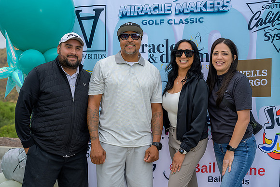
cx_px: 140
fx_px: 397
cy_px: 94
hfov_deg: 38.9
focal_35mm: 51
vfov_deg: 26.5
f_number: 4
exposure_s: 1/200
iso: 125
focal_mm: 51
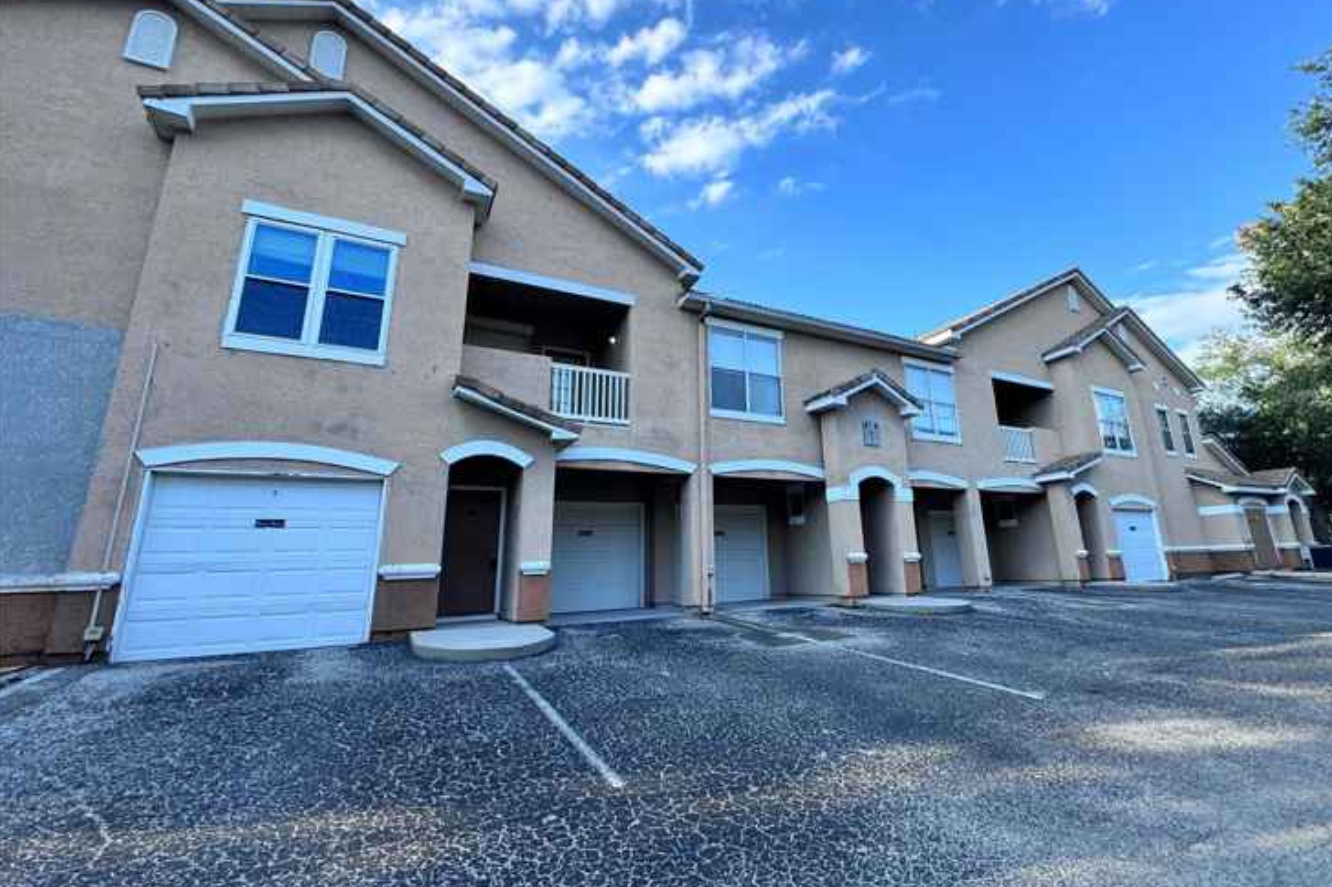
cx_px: 728
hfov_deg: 96.5
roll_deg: +1.9
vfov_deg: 73.6
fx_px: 592
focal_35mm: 16
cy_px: 410
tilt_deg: +15.6
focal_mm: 2.22
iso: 40
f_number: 2.2
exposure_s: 1/512
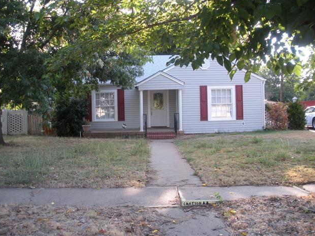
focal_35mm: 37
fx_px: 337
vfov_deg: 38.7
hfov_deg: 50.1
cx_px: 155
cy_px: 115
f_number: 3.5
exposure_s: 1/54.4
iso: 64
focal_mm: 6.3
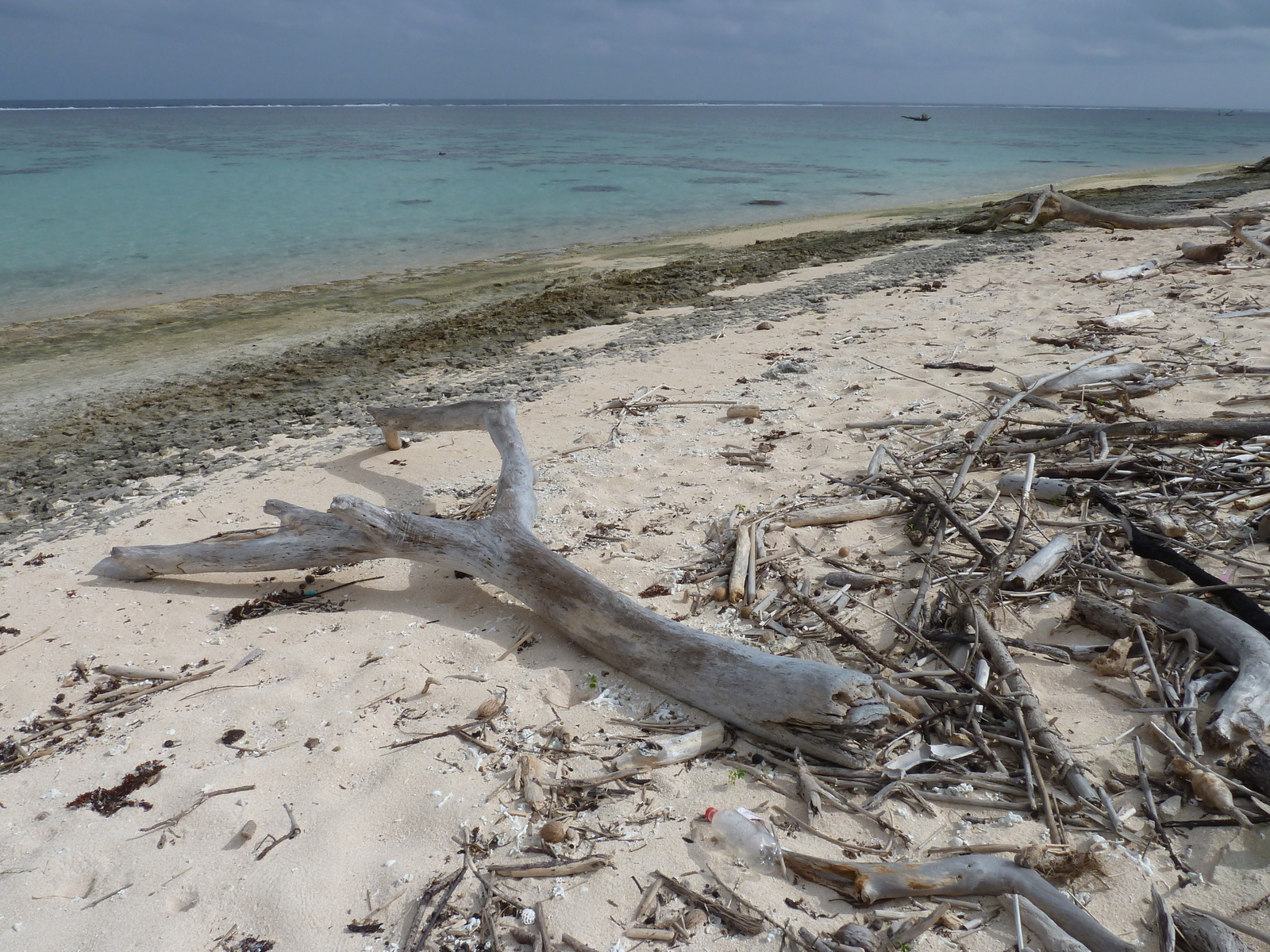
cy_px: 476
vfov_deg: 54.9
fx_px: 917
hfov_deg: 69.4
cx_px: 635
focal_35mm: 25
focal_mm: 4.1
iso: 80
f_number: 5.6
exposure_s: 1/640
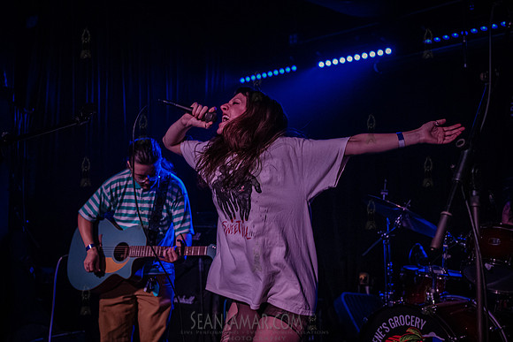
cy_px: 150
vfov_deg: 30.7
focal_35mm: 44
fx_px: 622
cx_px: 233
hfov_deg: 44.8
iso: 16000
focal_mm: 36
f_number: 3.2
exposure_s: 1/320
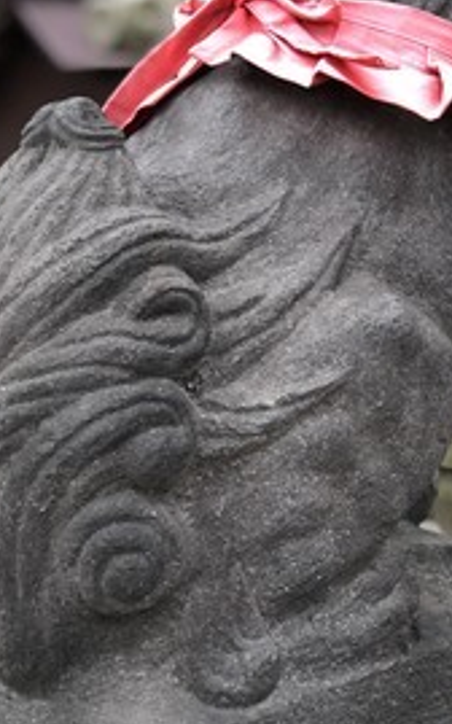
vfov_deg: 20.5
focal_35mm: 101
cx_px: 334
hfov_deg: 12.9
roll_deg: +0.8
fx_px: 1992
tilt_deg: -4.5
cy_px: 253
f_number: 2.8
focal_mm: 6.6
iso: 40
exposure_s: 1/30
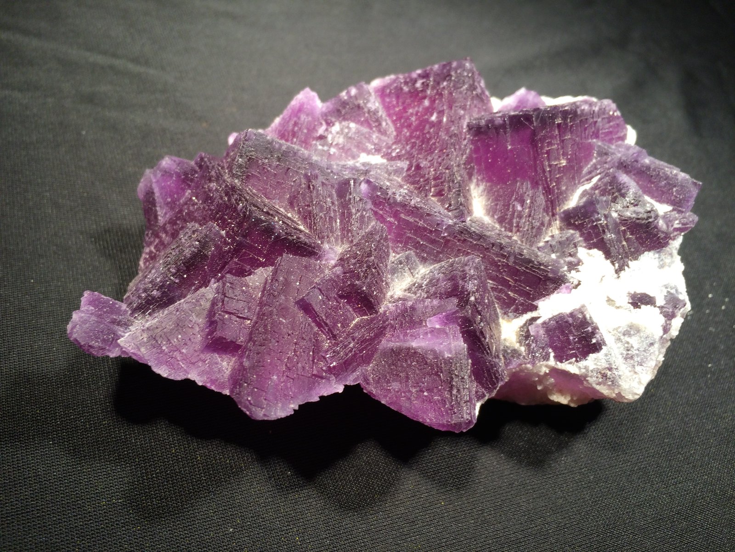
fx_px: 616
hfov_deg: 61.7
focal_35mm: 29
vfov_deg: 48.2
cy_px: 276
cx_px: 368
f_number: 2.2
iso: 40
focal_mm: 4.15
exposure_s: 1/40
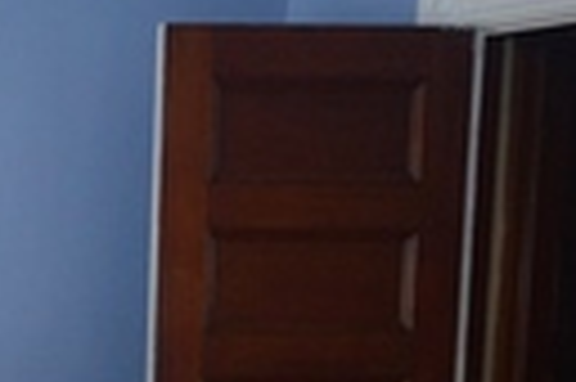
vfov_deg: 13.9
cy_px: 476
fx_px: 1518
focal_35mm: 95
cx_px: -261
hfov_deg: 19.1
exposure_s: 1/60
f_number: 3.5
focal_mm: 18
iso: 900
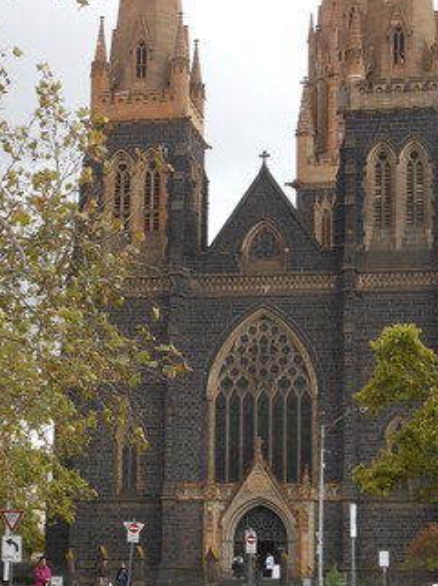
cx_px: 224
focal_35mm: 103
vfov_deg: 19.1
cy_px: 360
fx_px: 1741
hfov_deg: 14.3
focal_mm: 7.7
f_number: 3.8
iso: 80
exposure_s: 1/100
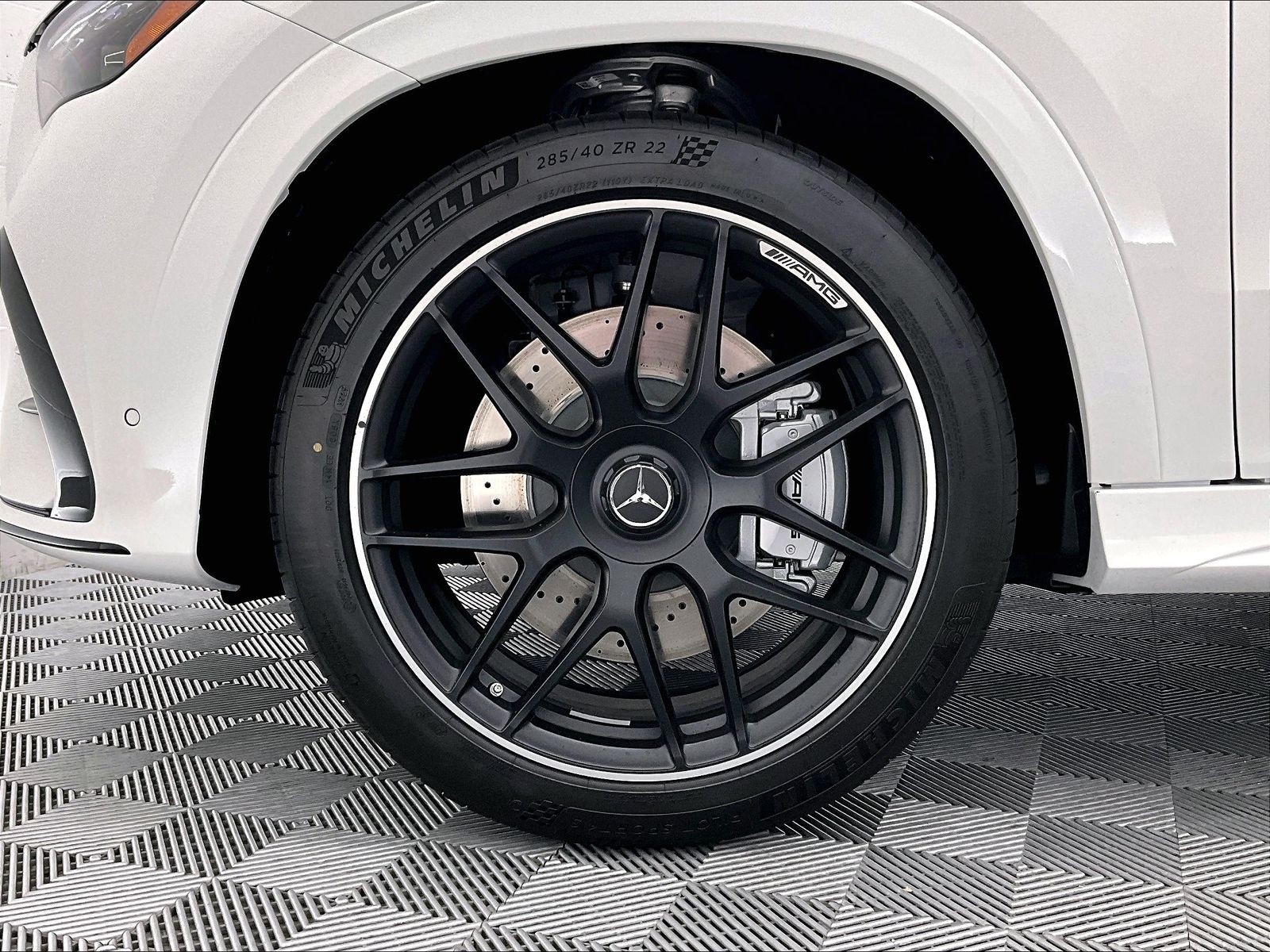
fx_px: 1064
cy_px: 476
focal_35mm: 29
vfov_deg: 48.2
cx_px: 635
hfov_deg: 61.7
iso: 64
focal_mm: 3
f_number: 1.8
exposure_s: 1/60
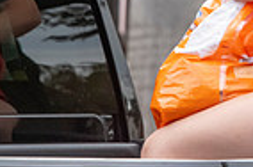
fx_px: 7180
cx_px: 315
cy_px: -24
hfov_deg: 2.0
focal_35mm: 1024
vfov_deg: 1.3
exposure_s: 1/200
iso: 3200
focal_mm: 250
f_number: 11
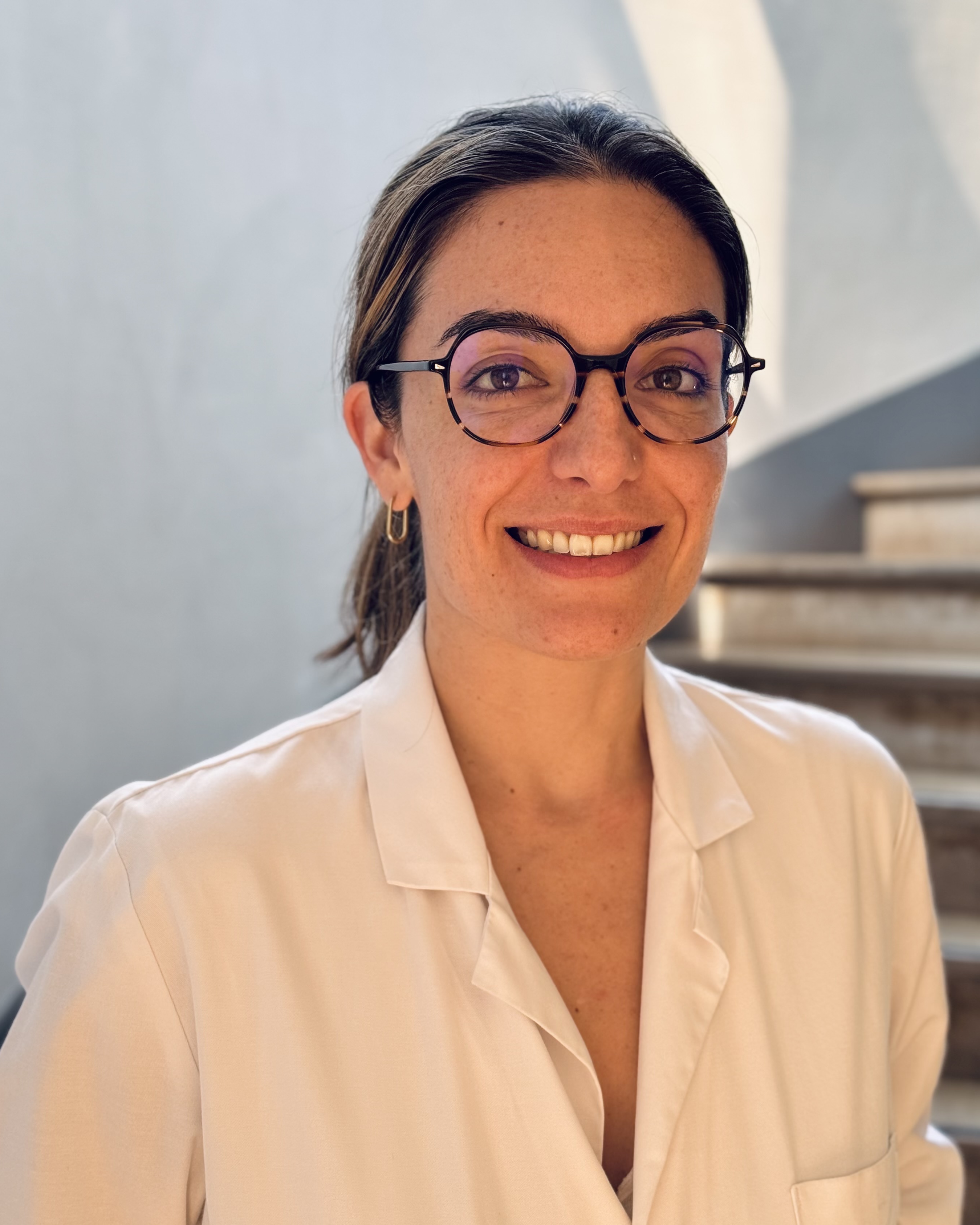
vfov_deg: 33.6
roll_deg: +0.0
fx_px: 2030
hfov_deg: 27.1
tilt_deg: -1.7
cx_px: 536
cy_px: 602
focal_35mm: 56
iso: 100
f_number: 1.78
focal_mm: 6.76
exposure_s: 1/122
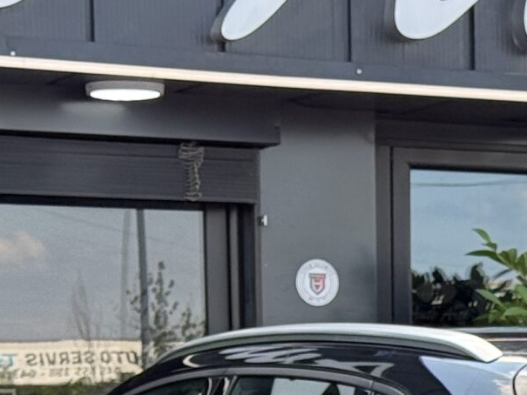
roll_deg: -0.3
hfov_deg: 9.7
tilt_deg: -6.6
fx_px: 3091
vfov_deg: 7.1
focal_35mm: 203
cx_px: 567
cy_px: 795
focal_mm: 6.76
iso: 80
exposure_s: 1/669
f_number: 1.78
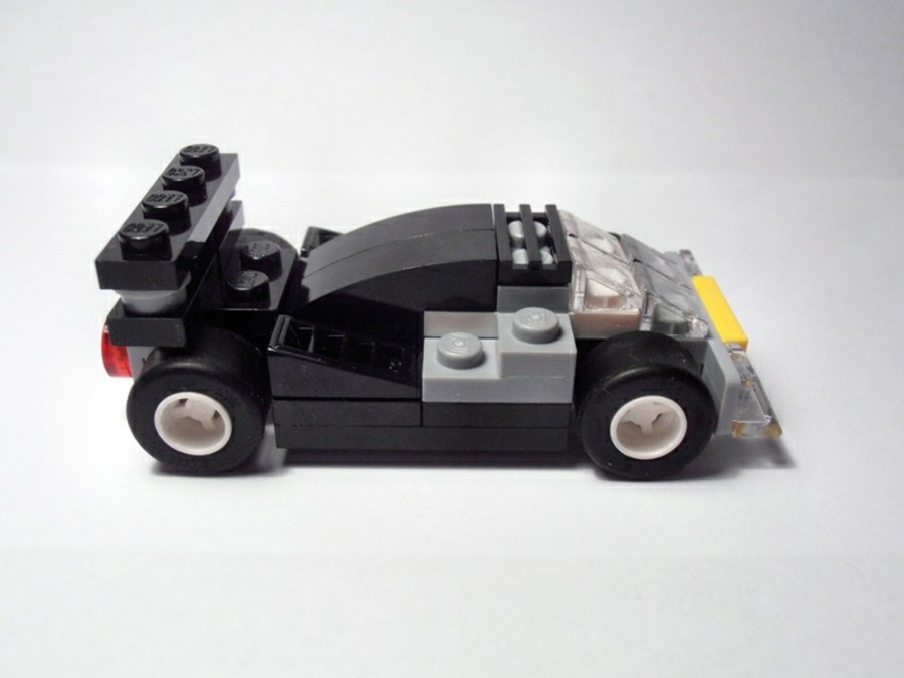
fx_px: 966
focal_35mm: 37
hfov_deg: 50.1
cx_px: 452
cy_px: 339
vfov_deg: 38.7
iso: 80
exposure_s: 1/50
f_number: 3.9
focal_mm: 6.61
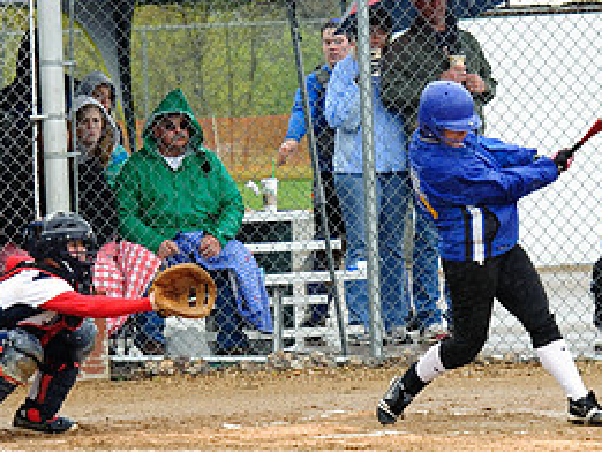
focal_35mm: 320
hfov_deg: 6.2
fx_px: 5568
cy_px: 125
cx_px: 473
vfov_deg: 4.6
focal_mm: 150
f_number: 5.6
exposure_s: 1/750
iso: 400
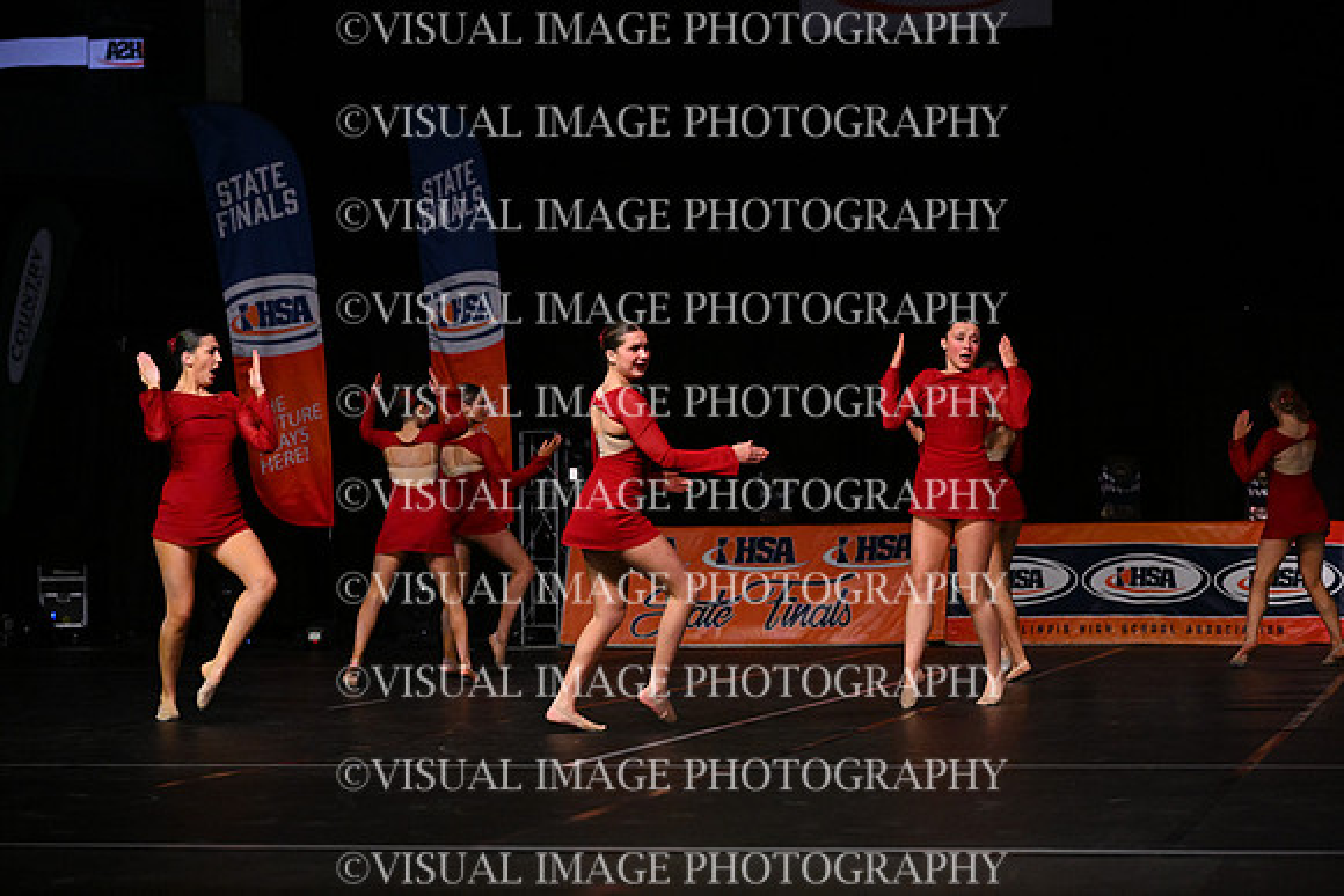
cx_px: 672
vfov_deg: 15.5
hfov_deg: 23.1
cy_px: 448
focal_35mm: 88
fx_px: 3286
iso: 8000
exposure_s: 1/1000
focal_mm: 88
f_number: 4
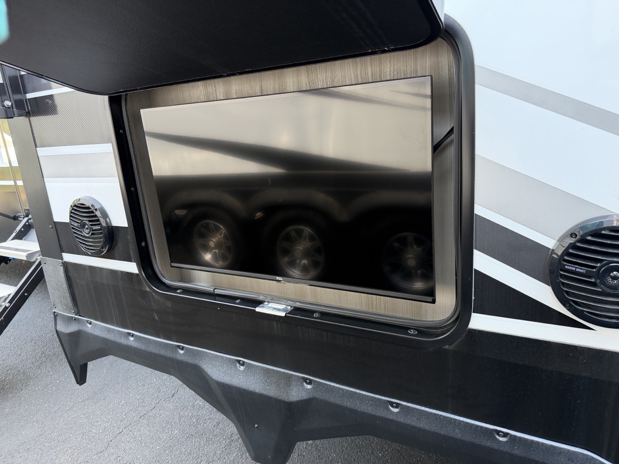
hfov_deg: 71.6
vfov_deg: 56.8
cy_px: 232
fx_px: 429
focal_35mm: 24
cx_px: 310
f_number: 1.78
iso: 160
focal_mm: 6.76
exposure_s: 1/221
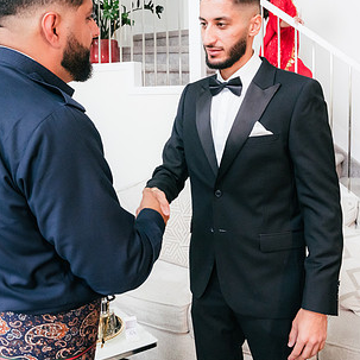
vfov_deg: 42.5
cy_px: 132
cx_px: 159
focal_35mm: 39
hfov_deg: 42.8
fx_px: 459
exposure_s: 1/160
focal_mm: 24
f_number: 9
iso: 6400
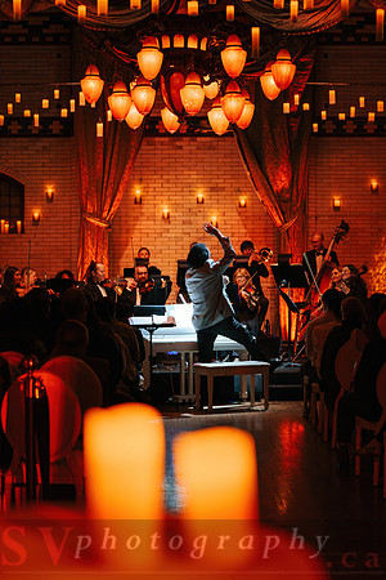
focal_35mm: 70
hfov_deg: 19.5
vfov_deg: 28.8
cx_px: 193
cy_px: 290
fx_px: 1126
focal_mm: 70
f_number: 2.8
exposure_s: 1/80
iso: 1000
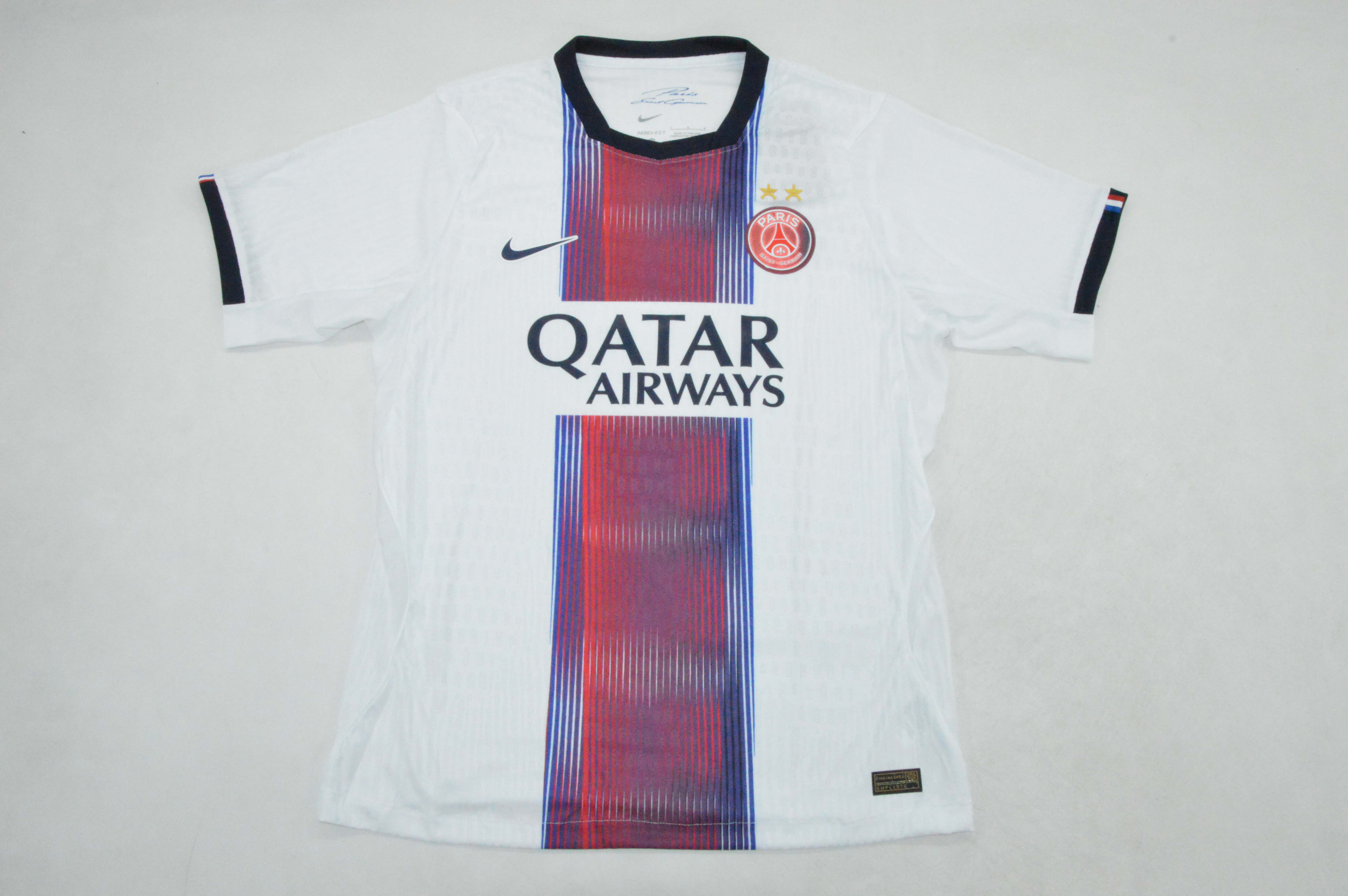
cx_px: 674
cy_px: 448
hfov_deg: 59.5
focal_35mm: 32
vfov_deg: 41.6
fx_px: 1178
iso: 6400
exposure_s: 1/200
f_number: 25
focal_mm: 21
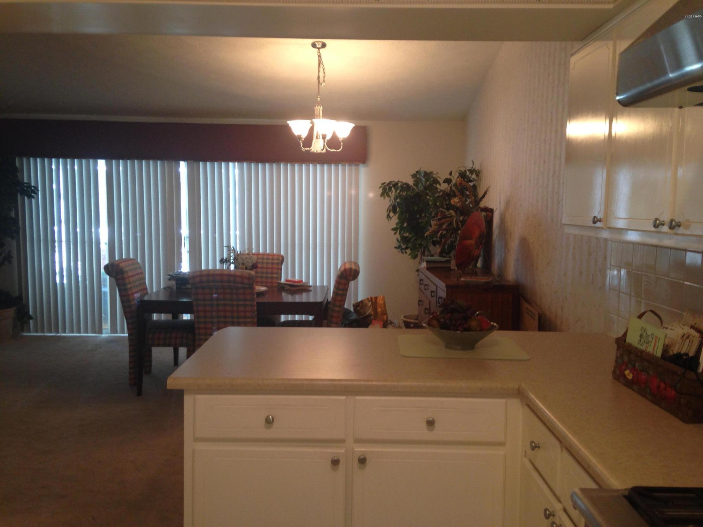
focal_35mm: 33
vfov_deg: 42.9
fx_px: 670
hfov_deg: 55.4
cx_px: 352
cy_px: 264
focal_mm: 4.12
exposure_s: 1/20
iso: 80
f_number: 2.4
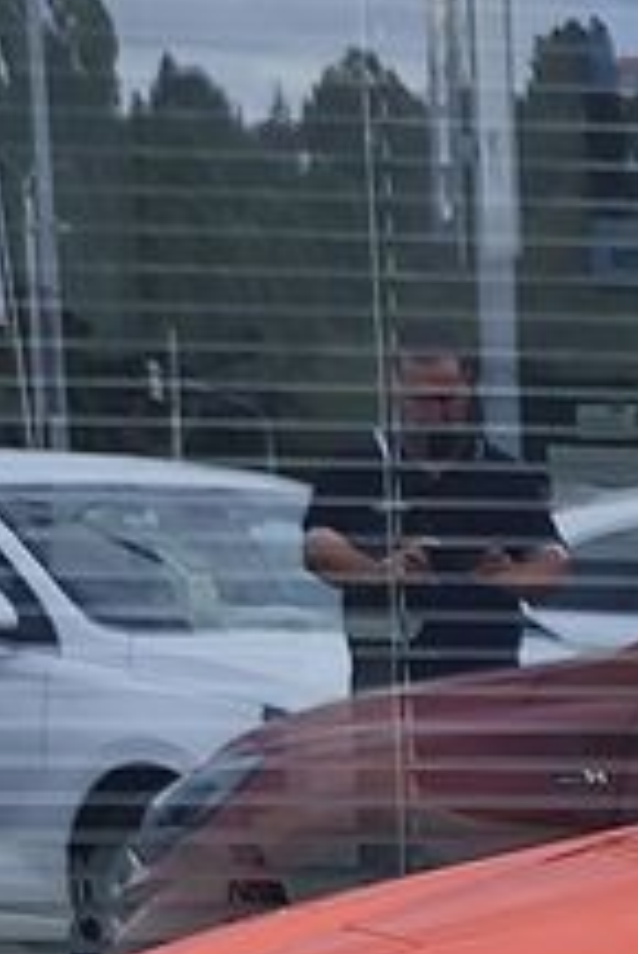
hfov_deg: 9.0
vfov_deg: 14.0
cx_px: 1707
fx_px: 3503
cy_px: 1662
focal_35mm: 132
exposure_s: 1/306
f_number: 1.69
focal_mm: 7.01
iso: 50
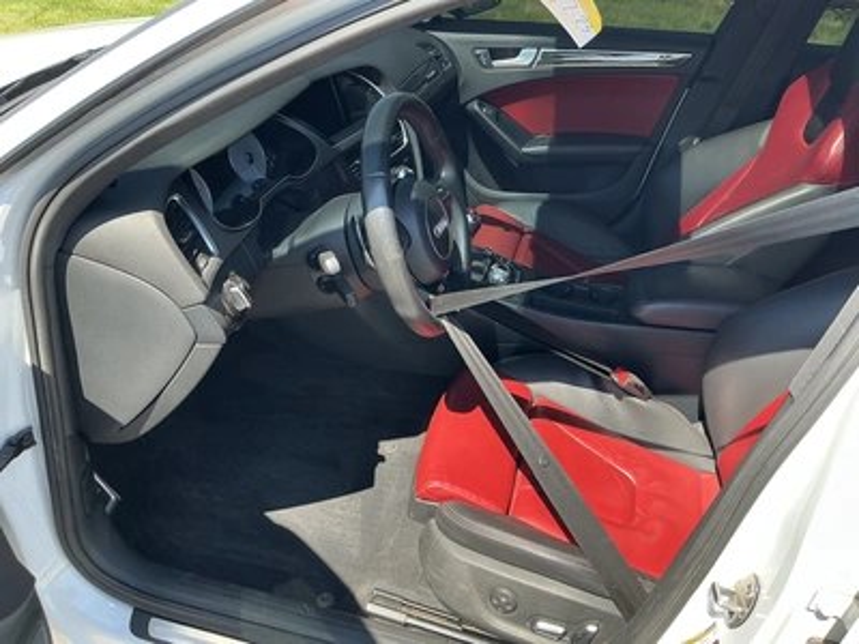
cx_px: 430
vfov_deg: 49.7
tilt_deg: -35.1
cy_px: 322
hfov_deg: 63.4
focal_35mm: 28
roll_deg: -2.6
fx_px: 695
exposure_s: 1/236
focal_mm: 3
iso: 25
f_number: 1.8
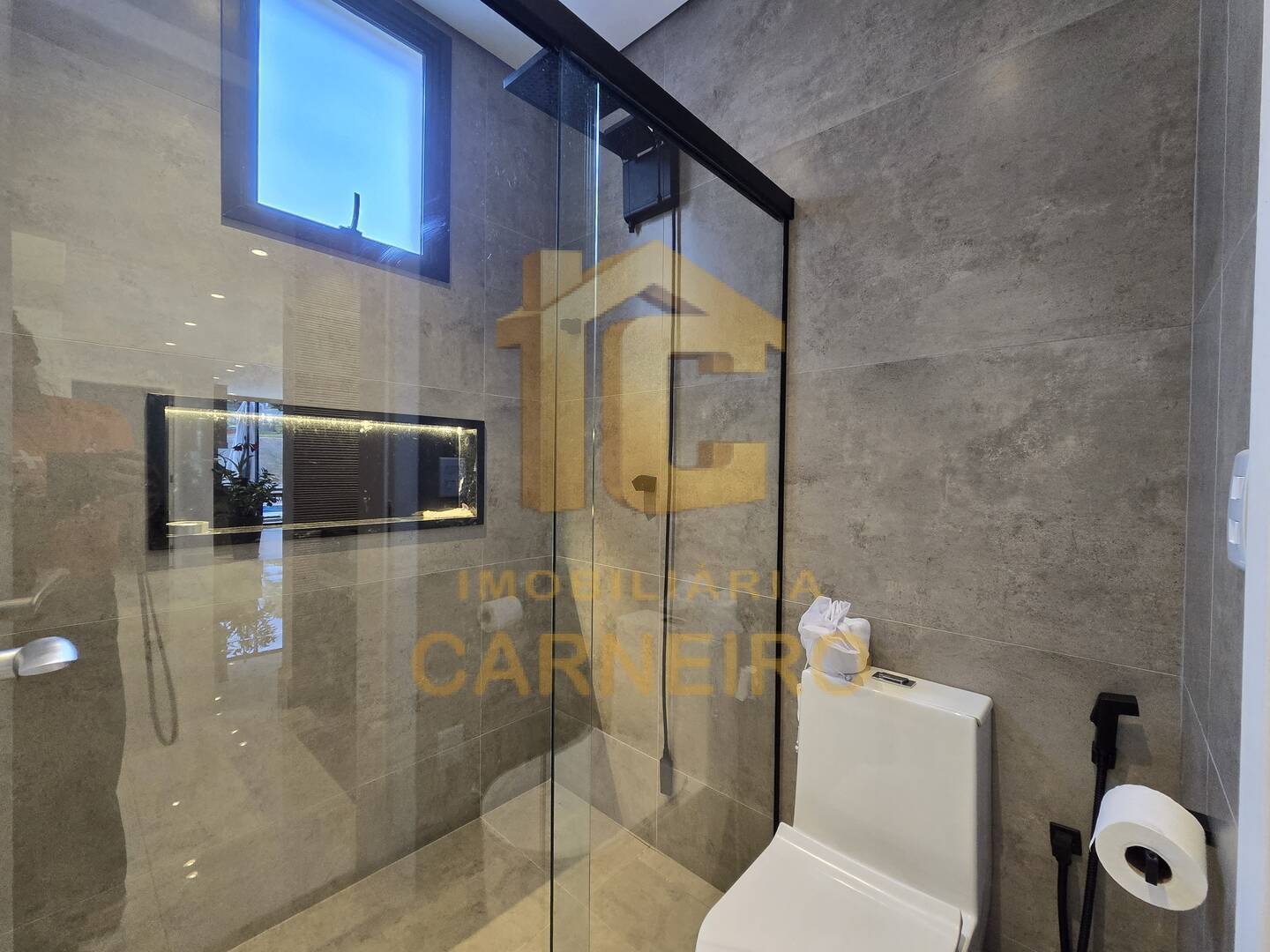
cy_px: 476
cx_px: 635
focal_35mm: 13
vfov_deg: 89.9
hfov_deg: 106.2
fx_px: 477
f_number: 2.2
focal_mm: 2.2
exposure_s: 1/60
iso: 320
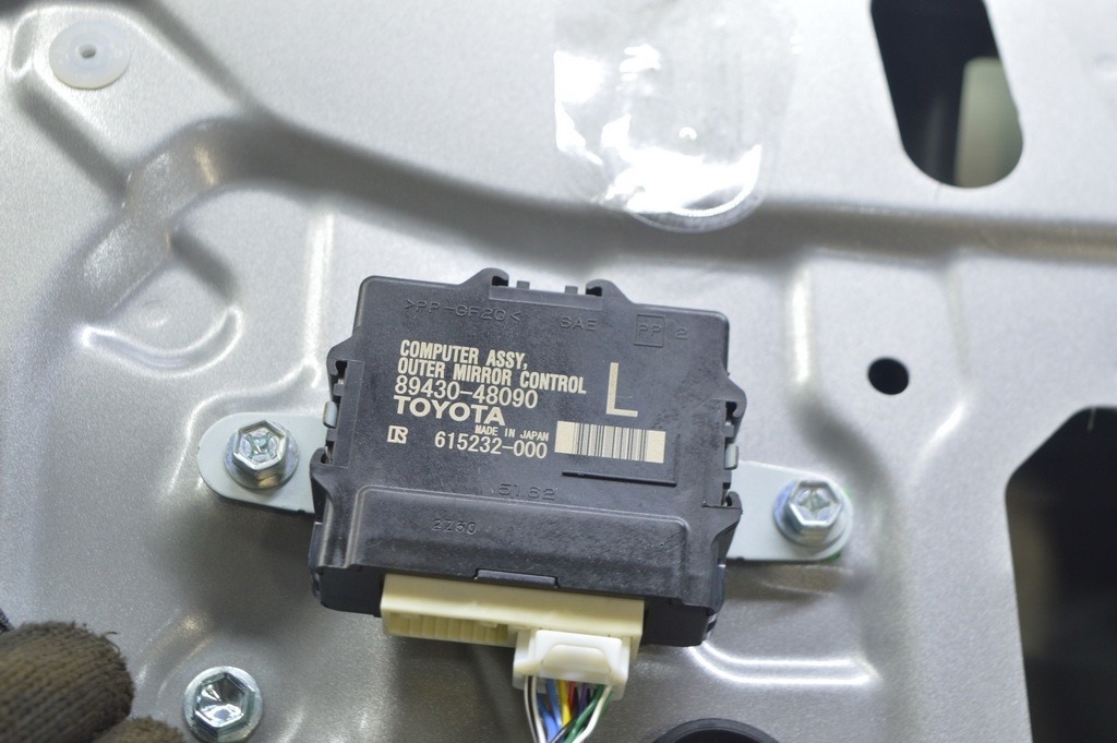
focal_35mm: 63
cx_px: 558
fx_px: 1953
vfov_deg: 21.5
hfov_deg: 31.9
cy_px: 372
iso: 400
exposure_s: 1/20
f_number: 5.6
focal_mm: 42
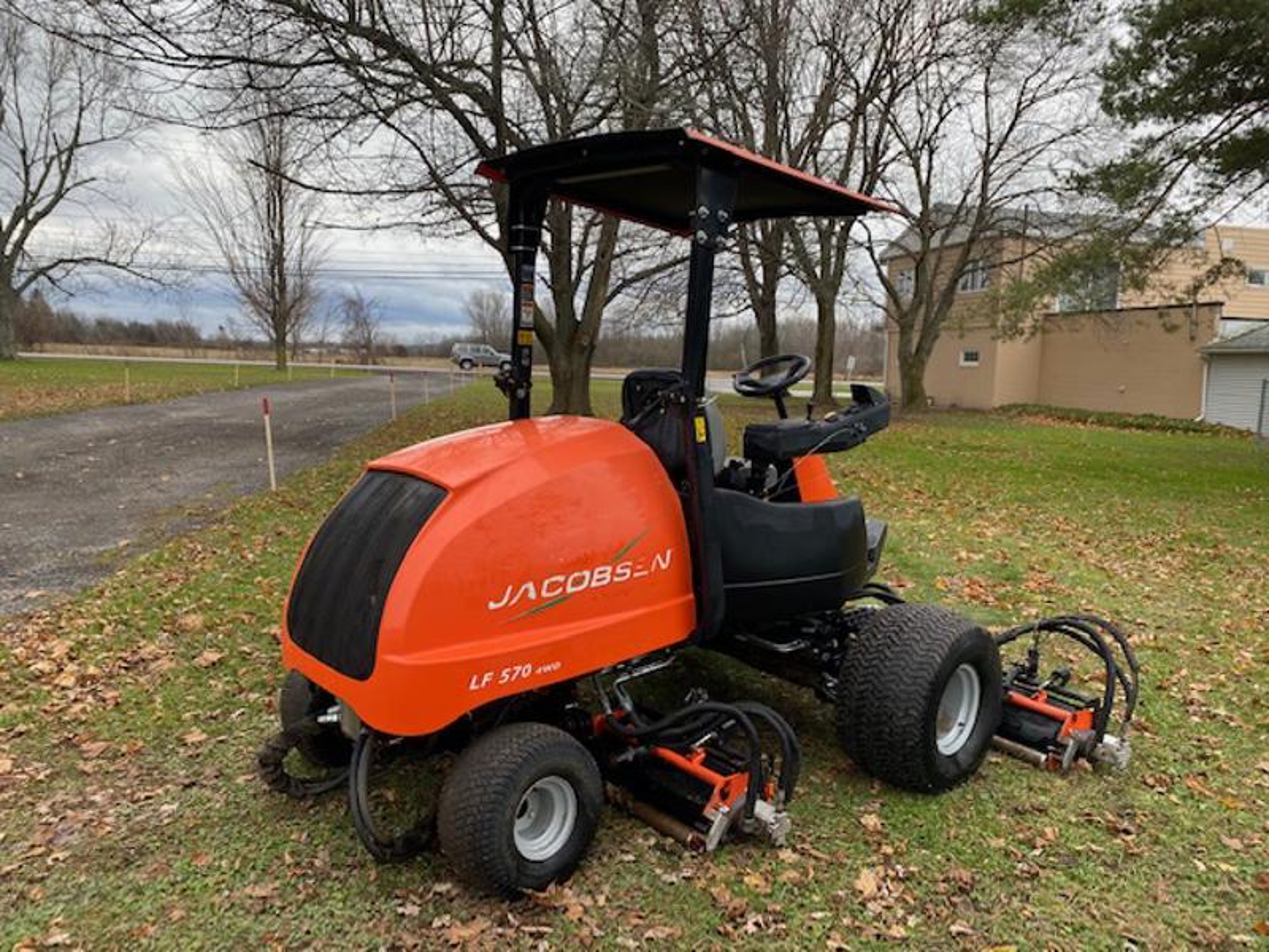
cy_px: 476
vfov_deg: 53.1
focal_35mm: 26
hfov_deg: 67.3
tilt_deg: -5.6
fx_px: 953
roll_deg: -1.2
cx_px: 634
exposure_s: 1/122
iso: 32
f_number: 1.8
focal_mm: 4.25
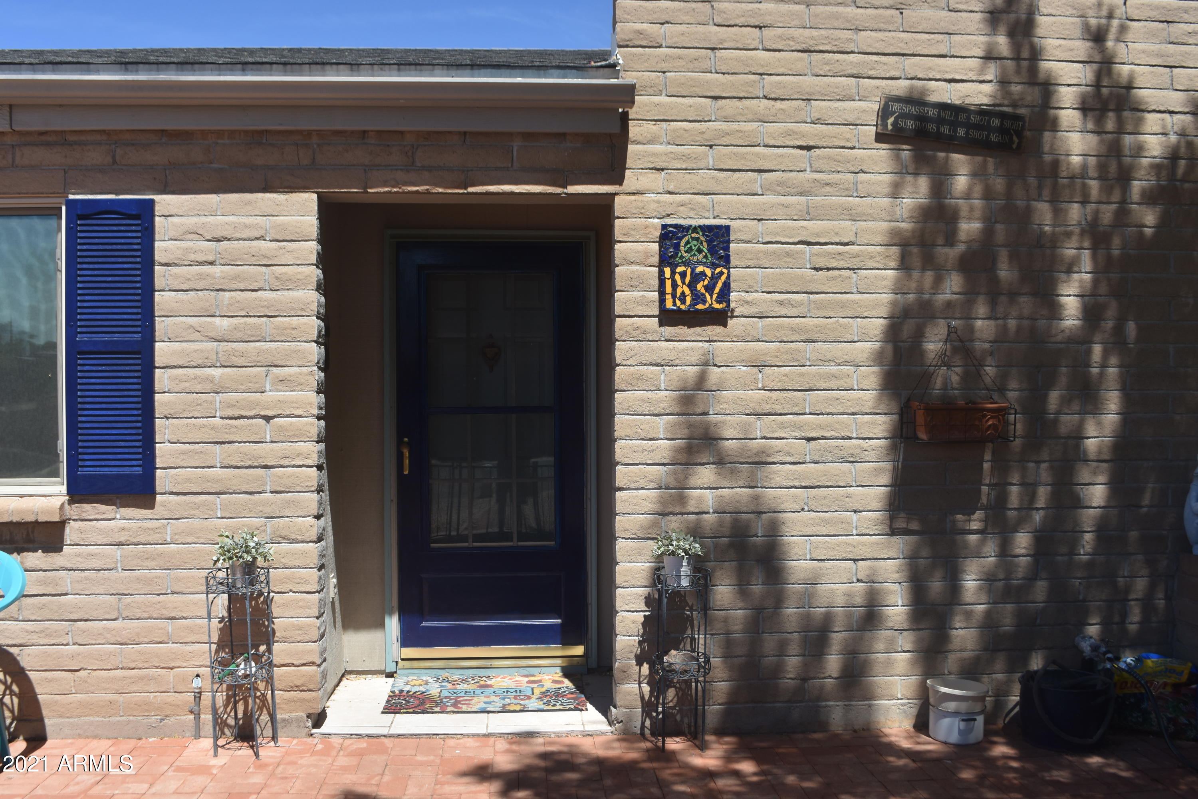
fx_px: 1098
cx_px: 599
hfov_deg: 57.2
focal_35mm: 33
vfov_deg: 40.0
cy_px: 400
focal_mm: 22
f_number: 8
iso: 160
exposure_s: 1/500
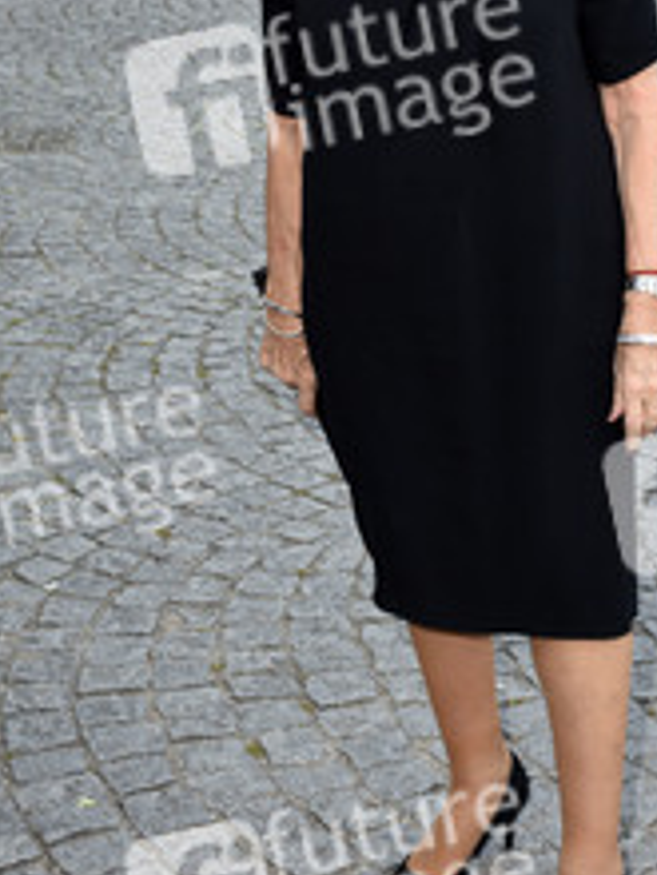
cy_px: 282
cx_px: 446
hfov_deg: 17.5
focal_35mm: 84
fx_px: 2126
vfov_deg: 23.2
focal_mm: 32
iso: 160
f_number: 5.6
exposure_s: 1/100
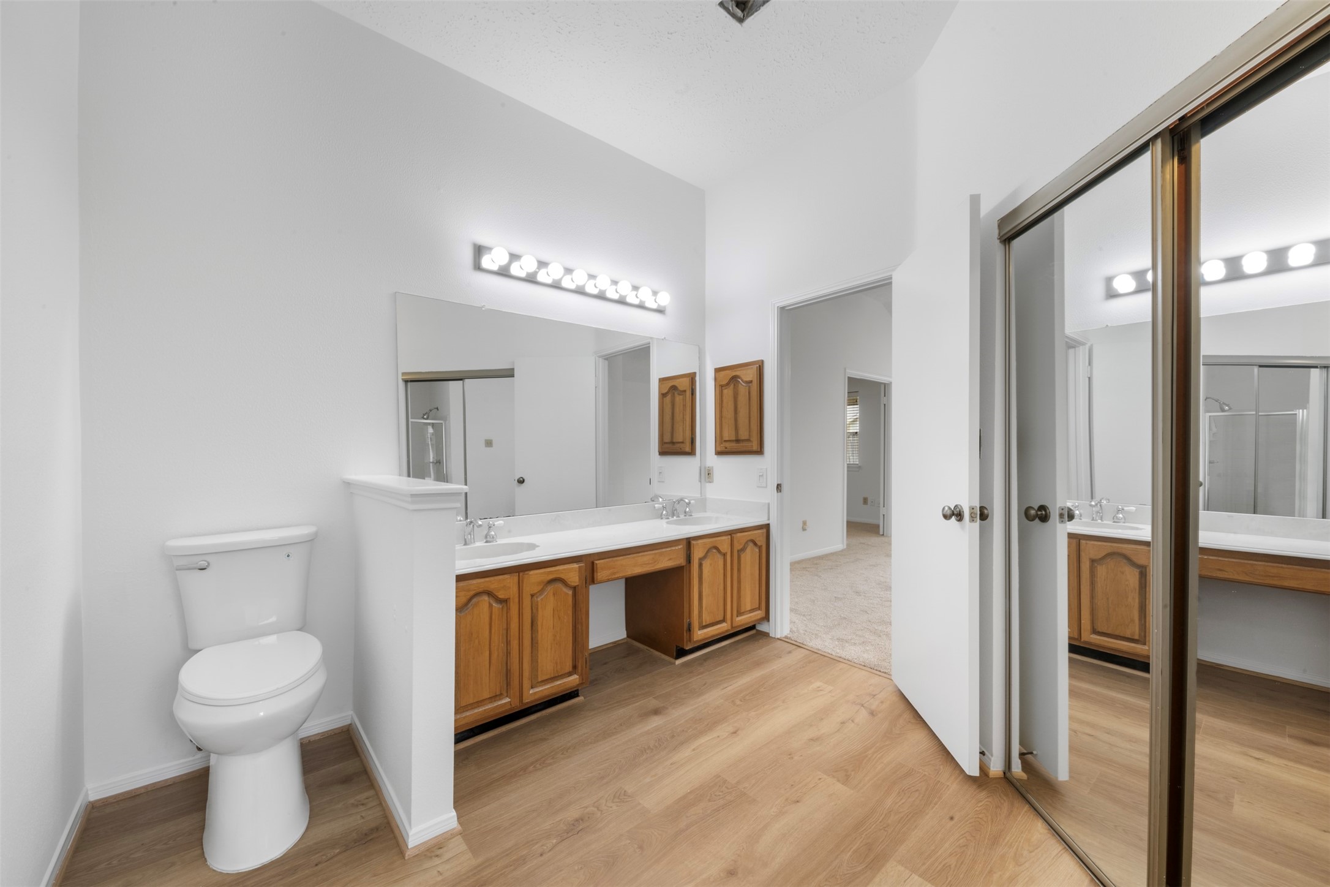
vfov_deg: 85.4
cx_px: 665
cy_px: 444
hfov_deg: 108.3
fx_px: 480
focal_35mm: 13
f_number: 9
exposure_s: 2
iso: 250
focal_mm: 13
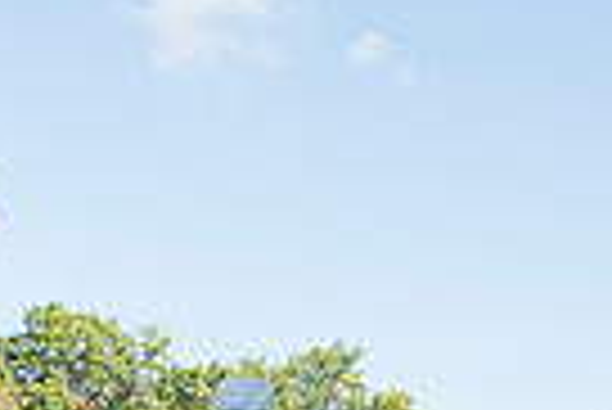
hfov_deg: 19.6
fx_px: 1736
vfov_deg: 12.2
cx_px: 562
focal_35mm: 102
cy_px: 777
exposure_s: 1/500
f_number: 5.6
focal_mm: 24
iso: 200
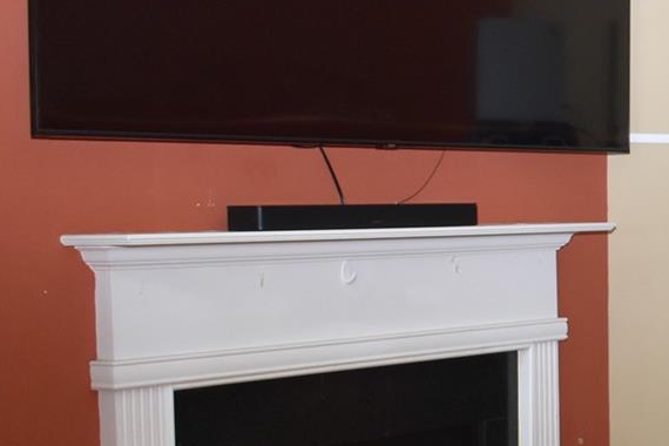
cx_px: 950
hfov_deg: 18.9
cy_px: 321
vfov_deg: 14.1
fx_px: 1802
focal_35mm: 97
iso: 800
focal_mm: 18
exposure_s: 1/125
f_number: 4
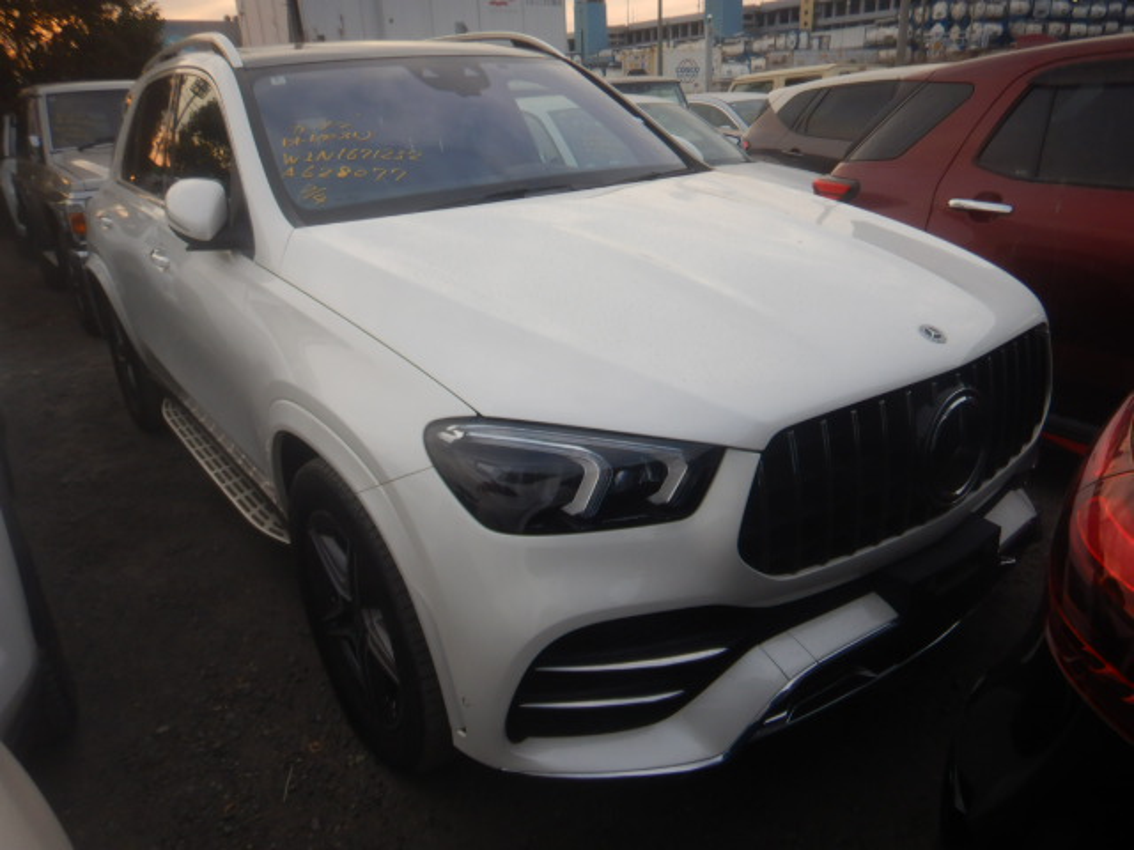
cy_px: 425
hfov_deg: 71.6
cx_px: 567
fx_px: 786
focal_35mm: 24
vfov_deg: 56.8
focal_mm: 4.3
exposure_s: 1/60
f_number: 2.8
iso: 125
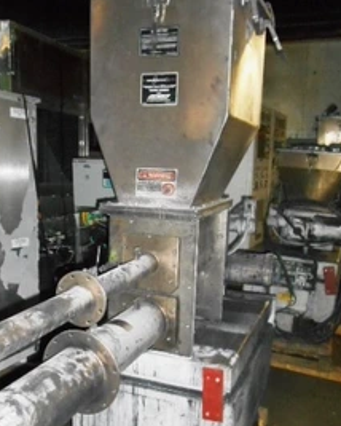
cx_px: 139
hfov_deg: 39.1
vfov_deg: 47.7
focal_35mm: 38
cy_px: 249
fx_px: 479
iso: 800
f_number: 3.4
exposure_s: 1/25
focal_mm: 4.7
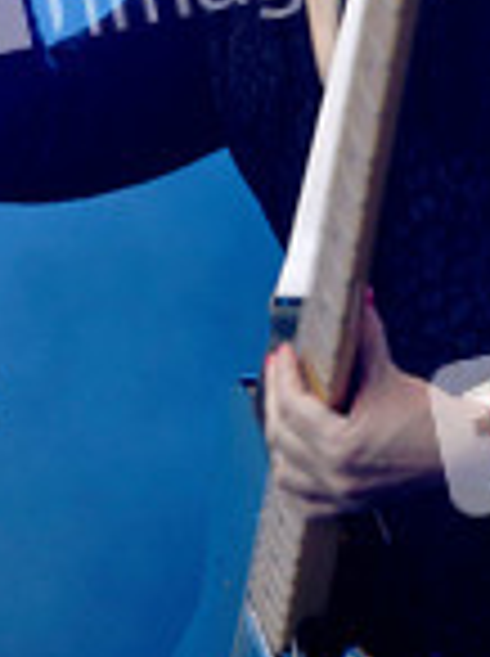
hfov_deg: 3.2
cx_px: 252
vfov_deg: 4.3
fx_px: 8726
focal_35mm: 461
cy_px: 184
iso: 800
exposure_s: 1/400
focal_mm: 175
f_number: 3.5
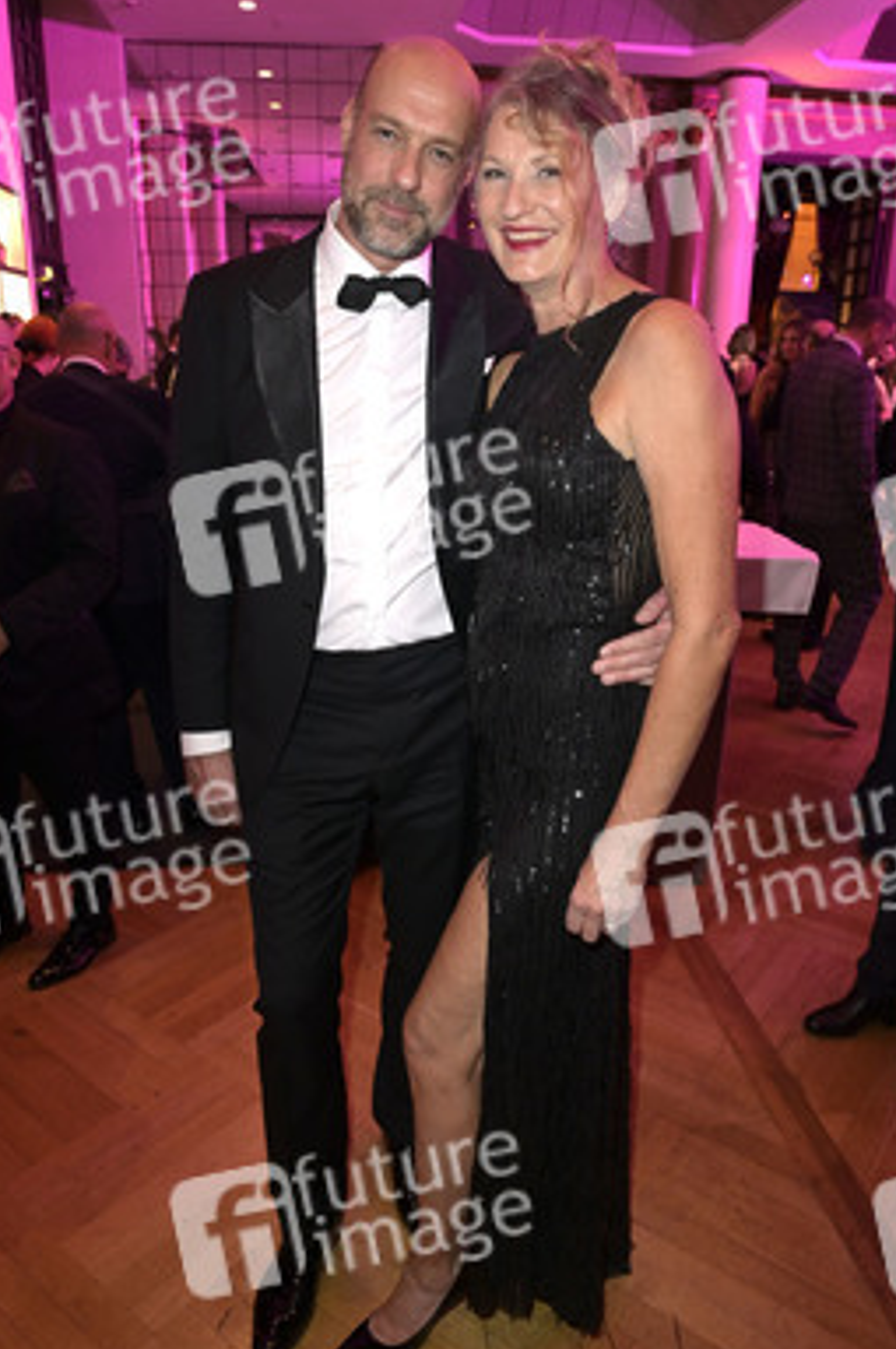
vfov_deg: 71.6
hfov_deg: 51.2
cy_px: 689
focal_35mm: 25
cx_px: 453
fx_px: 936
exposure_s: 1/60
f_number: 5.6
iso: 2500
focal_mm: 24
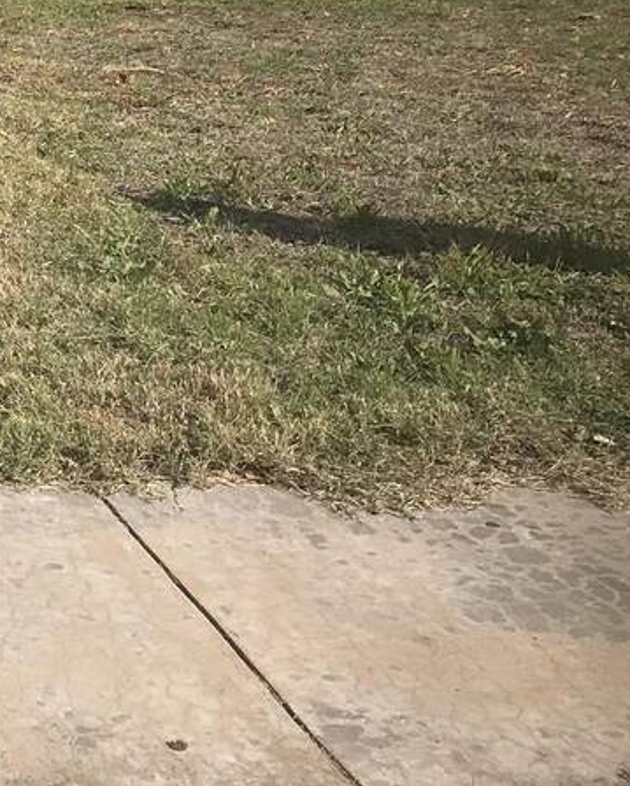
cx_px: -412
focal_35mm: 78
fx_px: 1816
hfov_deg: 17.1
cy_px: -11
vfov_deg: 23.4
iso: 20
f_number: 1.8
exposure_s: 1/1996
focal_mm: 3.99
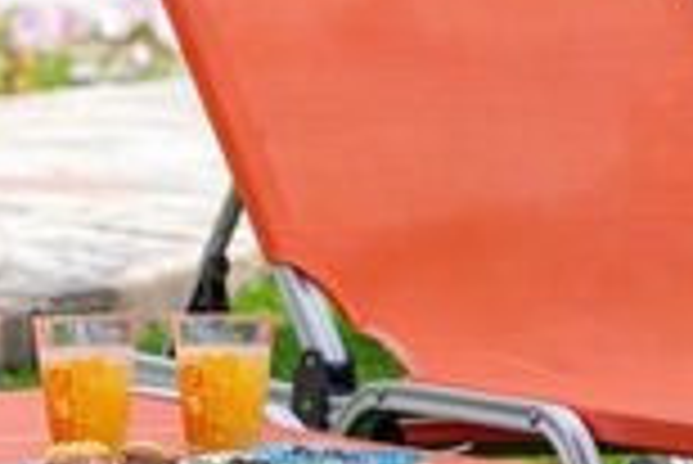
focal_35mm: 731
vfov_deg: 1.9
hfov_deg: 2.8
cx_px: 378
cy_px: -110
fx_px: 14085
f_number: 4
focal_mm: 110
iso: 31
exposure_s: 1/200
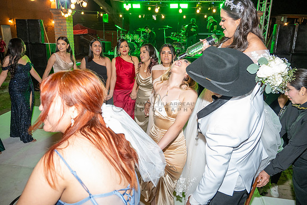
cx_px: 154
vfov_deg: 46.4
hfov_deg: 65.5
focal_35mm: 28
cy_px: 102
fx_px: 239
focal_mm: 28
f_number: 5
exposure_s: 1/80
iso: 2500
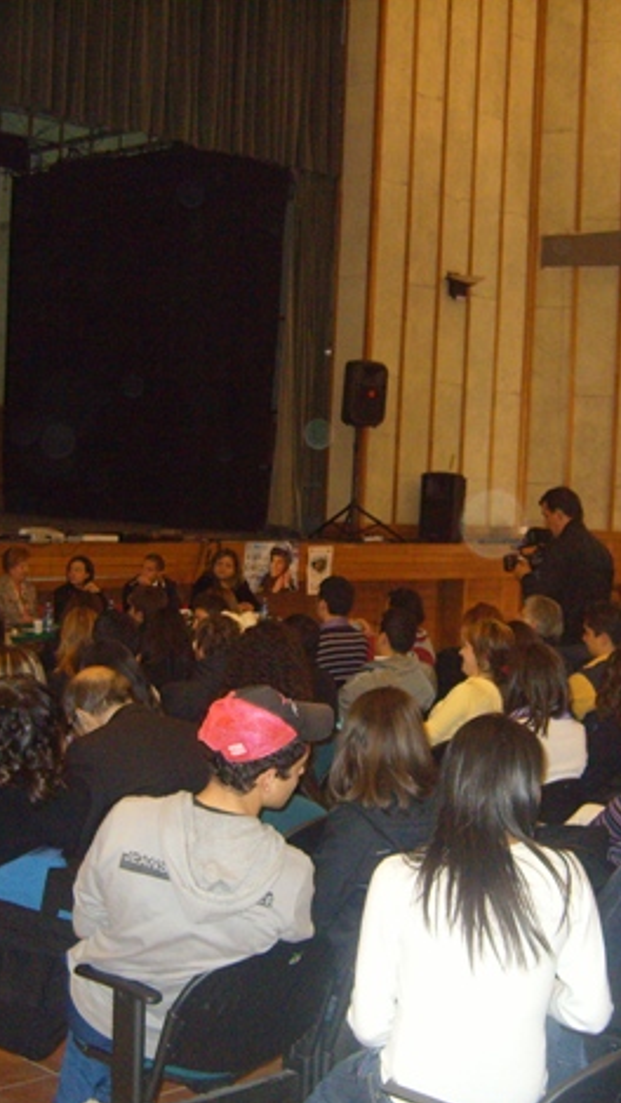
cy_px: 562
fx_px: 1521
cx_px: 198
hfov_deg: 23.0
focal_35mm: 52
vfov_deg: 39.9
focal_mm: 7.4
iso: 400
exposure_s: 1/30
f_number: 2.8
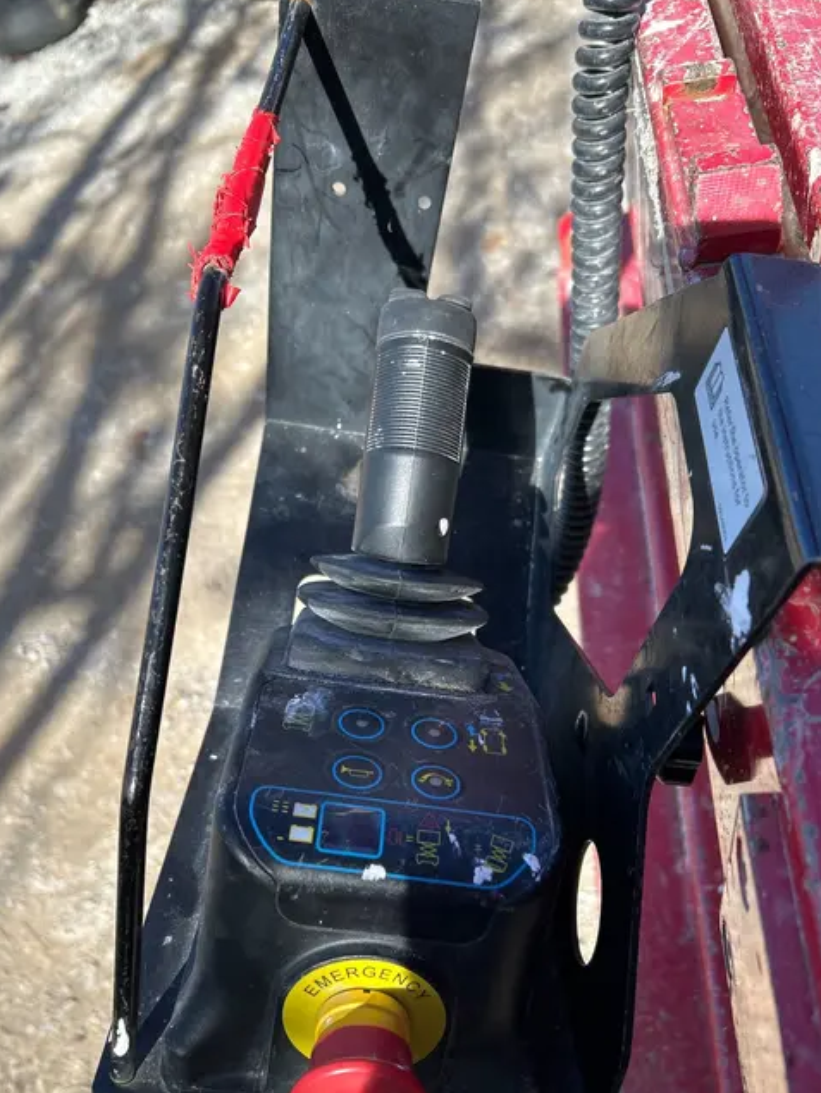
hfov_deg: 46.8
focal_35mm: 30
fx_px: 948
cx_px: 389
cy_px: 567
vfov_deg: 59.9
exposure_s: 1/1029
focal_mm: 5.7
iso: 50
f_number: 1.5
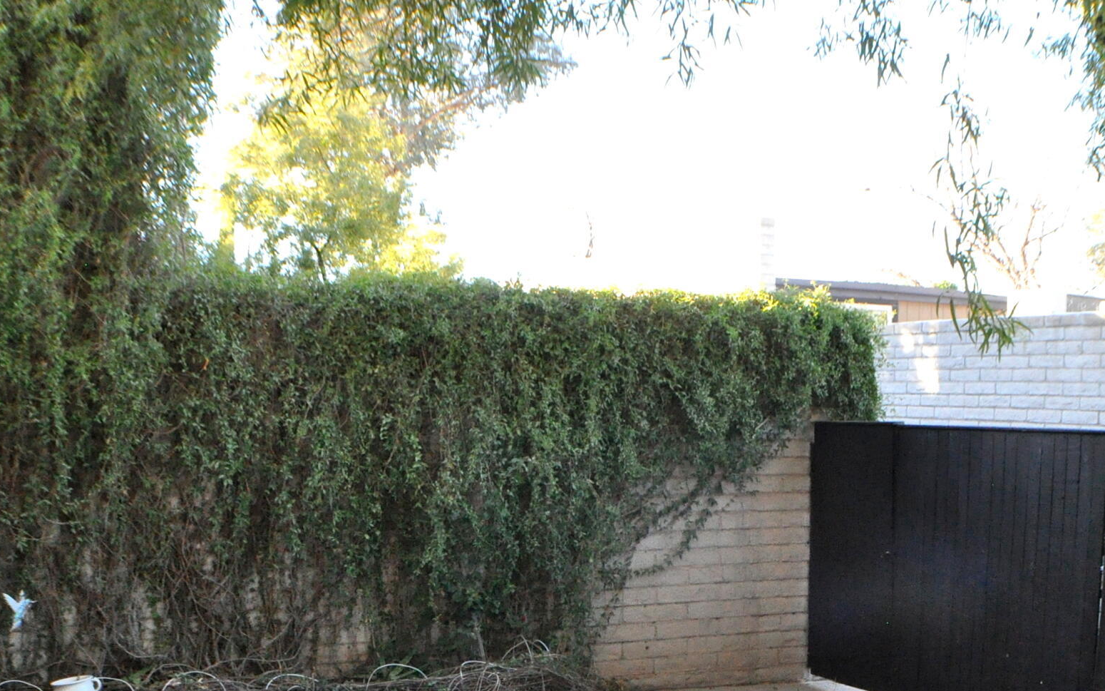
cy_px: 608
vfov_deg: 19.7
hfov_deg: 31.4
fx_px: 1958
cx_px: 697
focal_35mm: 65
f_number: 8
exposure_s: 1/250
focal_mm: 22
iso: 1600
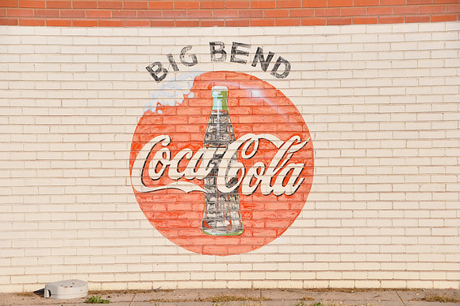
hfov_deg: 14.9
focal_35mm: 138
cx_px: 230
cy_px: 153
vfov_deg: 9.9
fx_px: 1761
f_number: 10
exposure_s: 1/400
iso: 200
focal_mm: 92
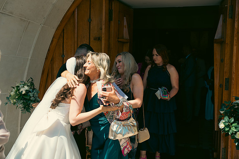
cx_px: 120
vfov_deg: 33.4
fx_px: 266
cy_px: 80
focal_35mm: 40
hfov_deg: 48.4
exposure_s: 1/800
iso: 100
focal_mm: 40
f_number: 3.5
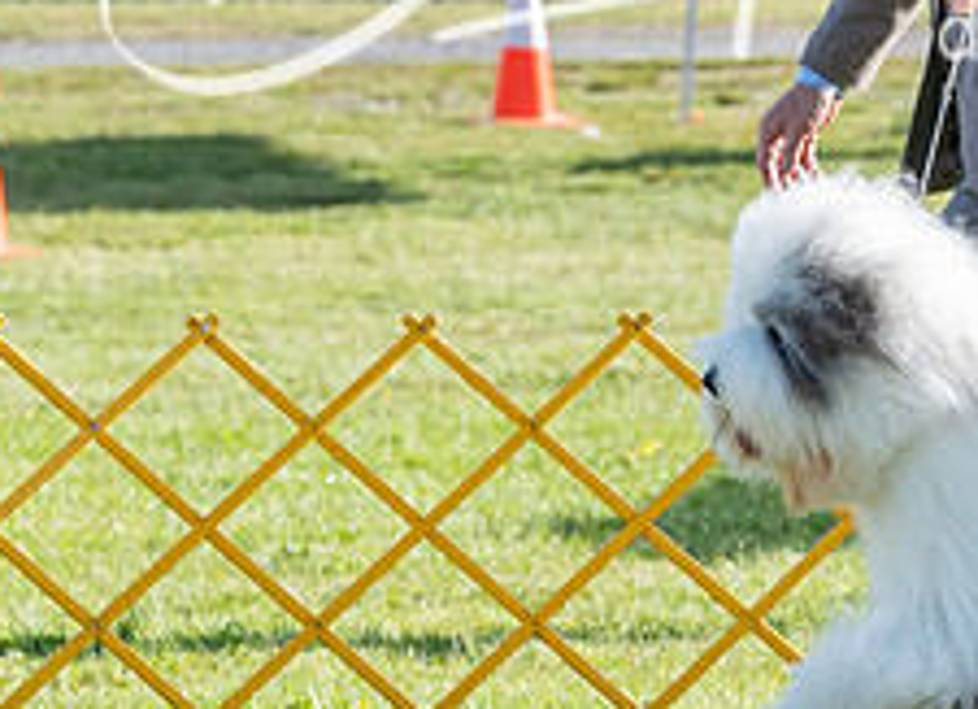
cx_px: 707
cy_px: 310
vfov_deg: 3.2
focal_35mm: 459
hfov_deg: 4.4
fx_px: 12811
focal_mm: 147
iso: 500
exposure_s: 1/1250
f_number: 6.3
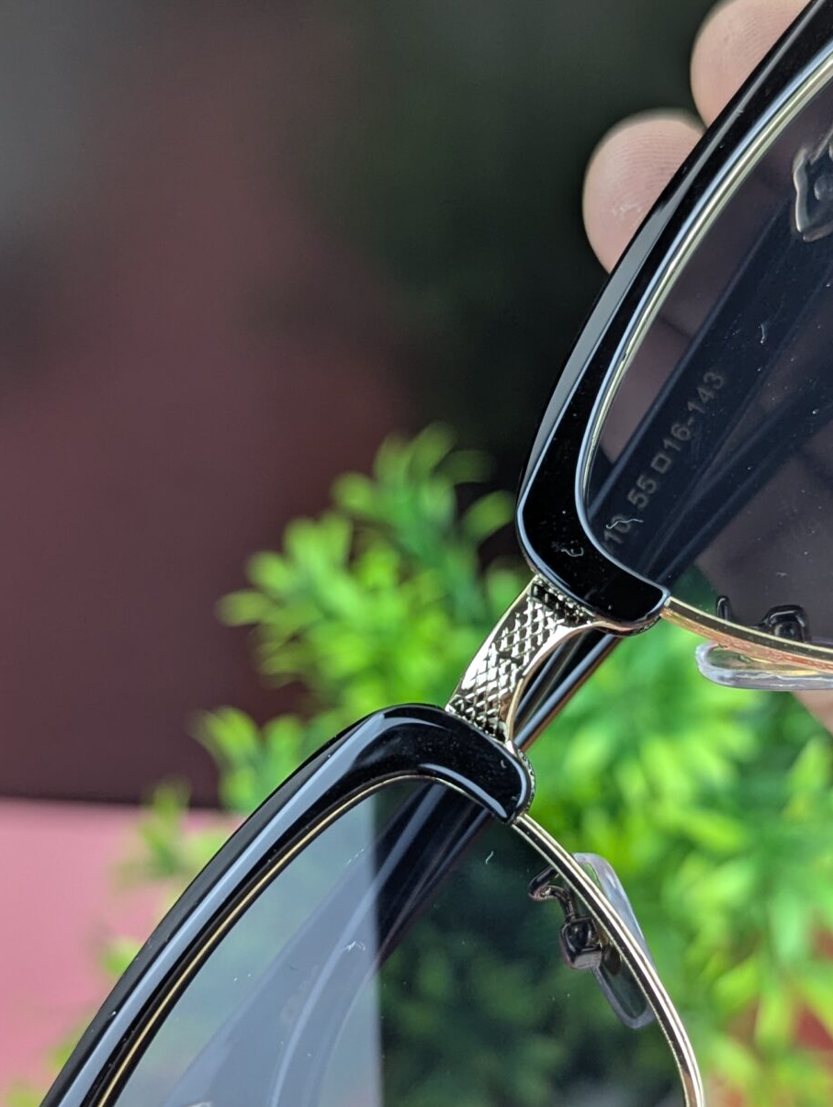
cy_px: 586
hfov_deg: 28.6
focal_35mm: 51
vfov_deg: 37.4
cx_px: 471
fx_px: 1633
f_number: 1.85
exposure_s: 1/100
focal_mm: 6.81
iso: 91
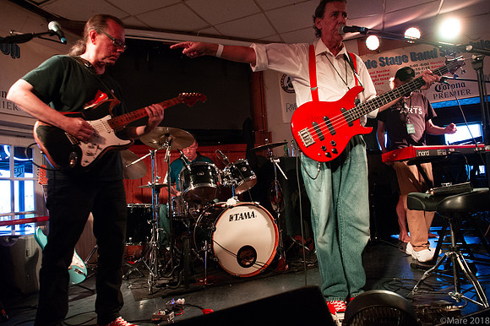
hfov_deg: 73.8
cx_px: 245
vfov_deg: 53.1
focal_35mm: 24
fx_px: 326
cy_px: 163
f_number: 6.3
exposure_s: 1/50
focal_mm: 24
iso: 6400
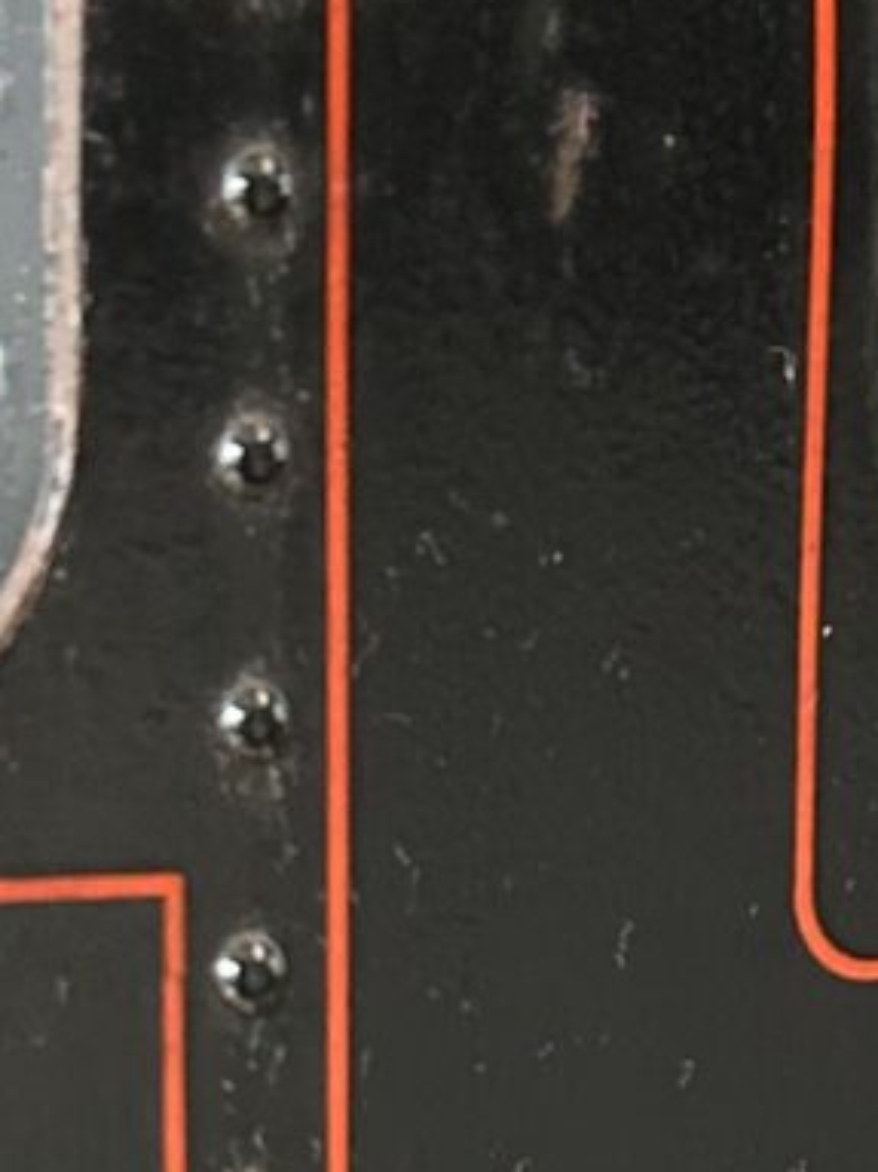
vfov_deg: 10.8
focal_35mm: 174
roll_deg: -1.8
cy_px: 1986
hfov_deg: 8.5
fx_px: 5888
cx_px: 710
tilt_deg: -18.5
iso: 125
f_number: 1.5
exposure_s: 1/72
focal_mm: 5.7
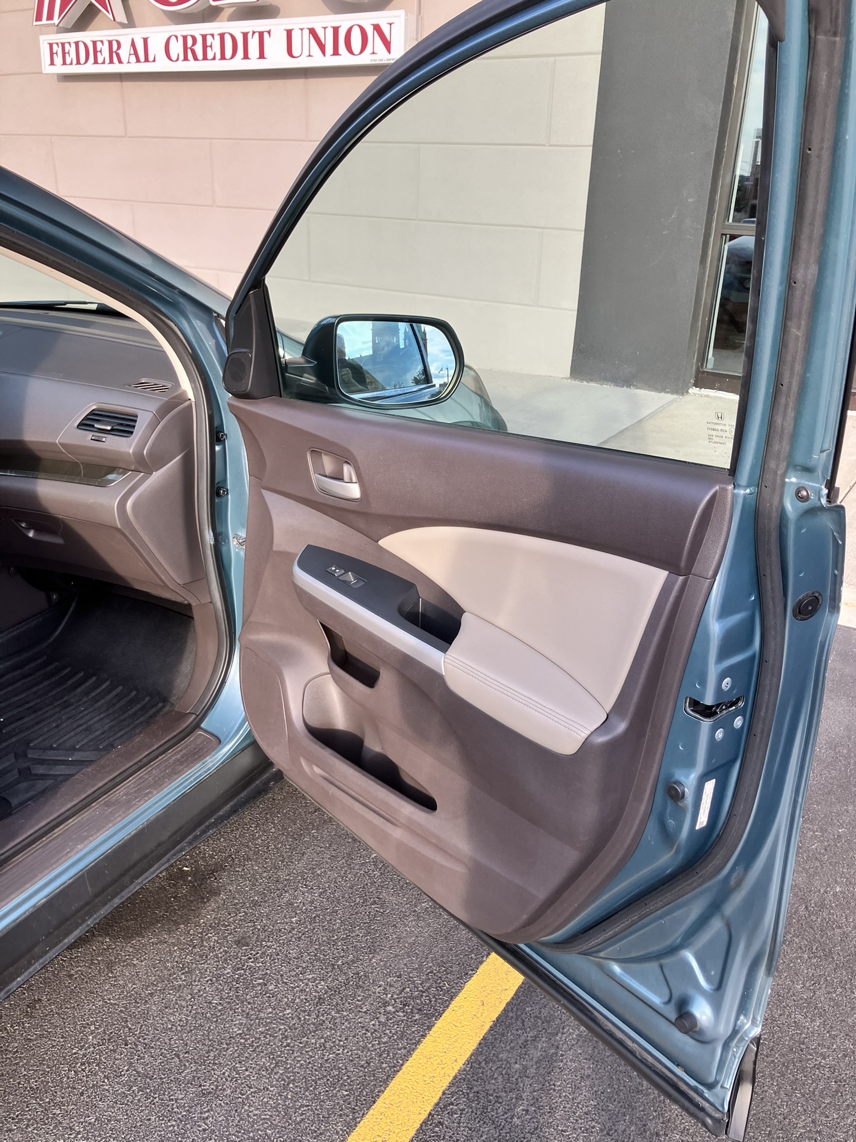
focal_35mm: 28
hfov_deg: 49.7
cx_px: 428
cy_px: 571
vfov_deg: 63.4
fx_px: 923
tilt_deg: -21.6
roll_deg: -2.0
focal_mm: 3.99
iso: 32
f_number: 1.8
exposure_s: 1/276
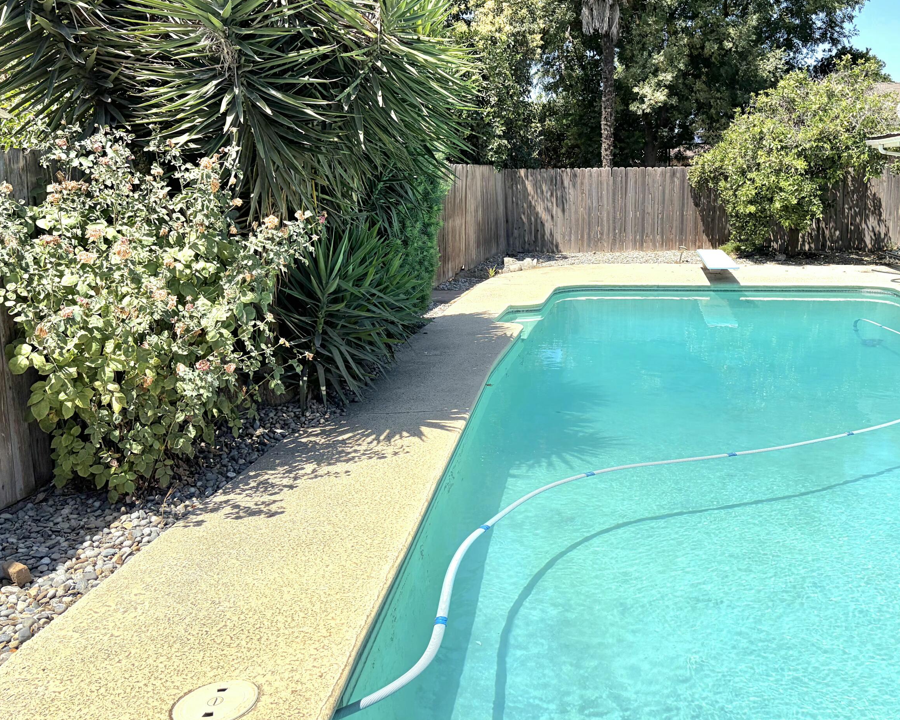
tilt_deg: -7.4
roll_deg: +0.9
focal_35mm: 33
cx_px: 565
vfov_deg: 44.4
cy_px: 294
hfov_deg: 53.6
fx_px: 879
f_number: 1.6
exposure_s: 1/5000
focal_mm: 5.96
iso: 50
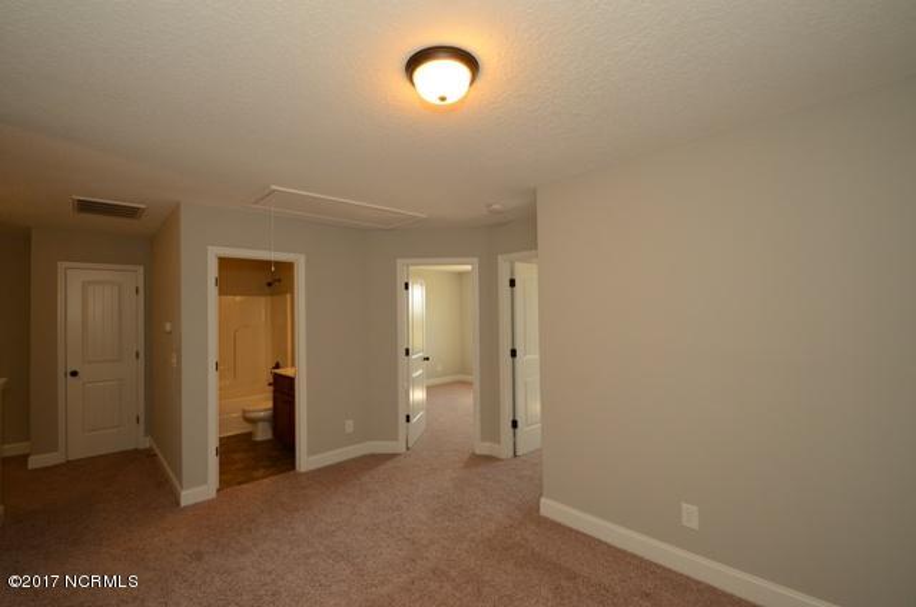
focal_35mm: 15
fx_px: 381
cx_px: 458
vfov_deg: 77.1
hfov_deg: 100.5
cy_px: 304
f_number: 6.3
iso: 800
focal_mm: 10
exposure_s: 1/80
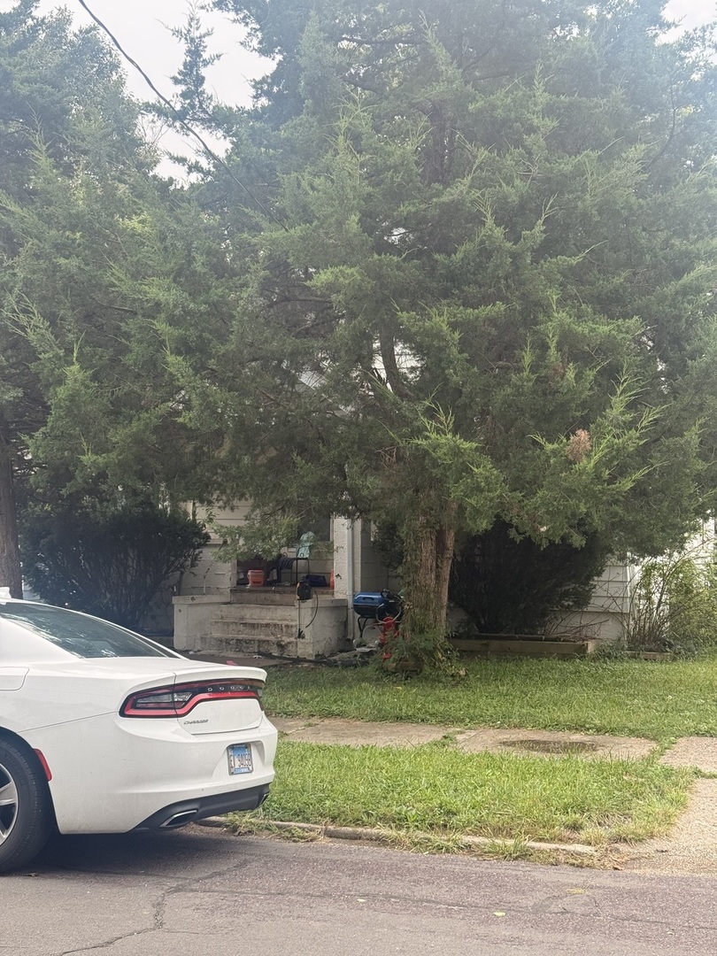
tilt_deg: +3.1
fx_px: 1326
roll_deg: -1.2
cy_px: 478
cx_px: 358
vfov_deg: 39.7
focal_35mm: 48
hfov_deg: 30.3
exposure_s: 1/1185
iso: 100
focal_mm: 6.76
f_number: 1.78
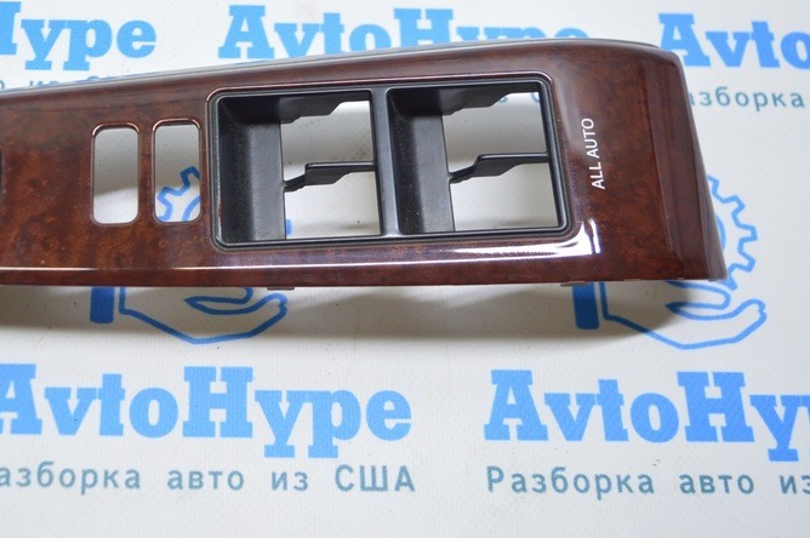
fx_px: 1034
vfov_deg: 28.8
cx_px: 205
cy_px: 141
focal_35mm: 46
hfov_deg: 41.5
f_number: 3.8
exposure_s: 1/50
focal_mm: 20
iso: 400
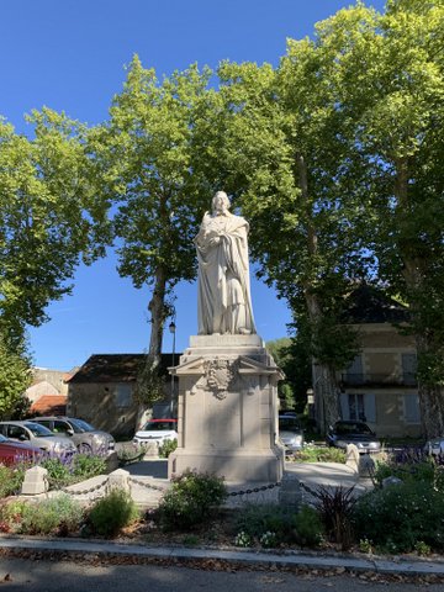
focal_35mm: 26
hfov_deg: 53.1
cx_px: 222
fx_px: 445
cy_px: 296
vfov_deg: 67.3
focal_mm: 4.25
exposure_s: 1/1163
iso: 25
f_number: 1.8
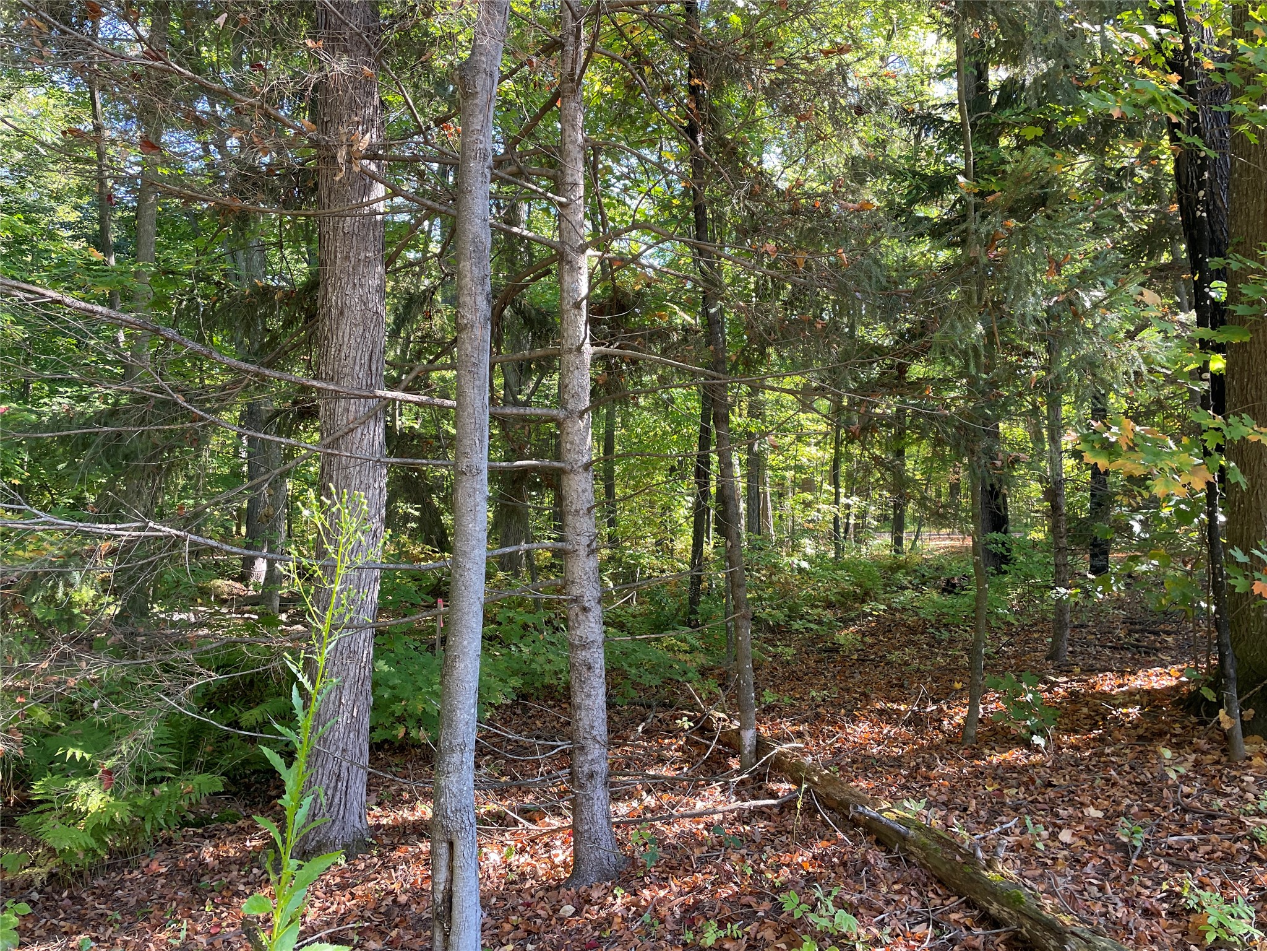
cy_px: 476
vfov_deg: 53.1
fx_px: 952
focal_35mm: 26
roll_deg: +1.6
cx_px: 634
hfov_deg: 67.3
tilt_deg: +1.4
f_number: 1.6
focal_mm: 4.2
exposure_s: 1/121
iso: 64
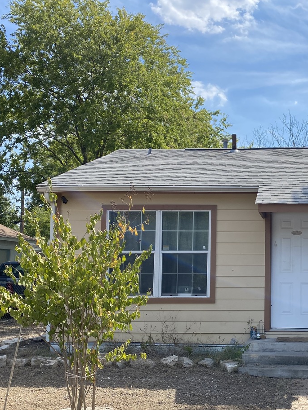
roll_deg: -0.4
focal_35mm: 41
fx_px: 486
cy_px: 229
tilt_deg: +3.1
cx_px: 276
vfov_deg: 45.7
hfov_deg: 33.4
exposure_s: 1/2222
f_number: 1.8
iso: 32
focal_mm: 4.25
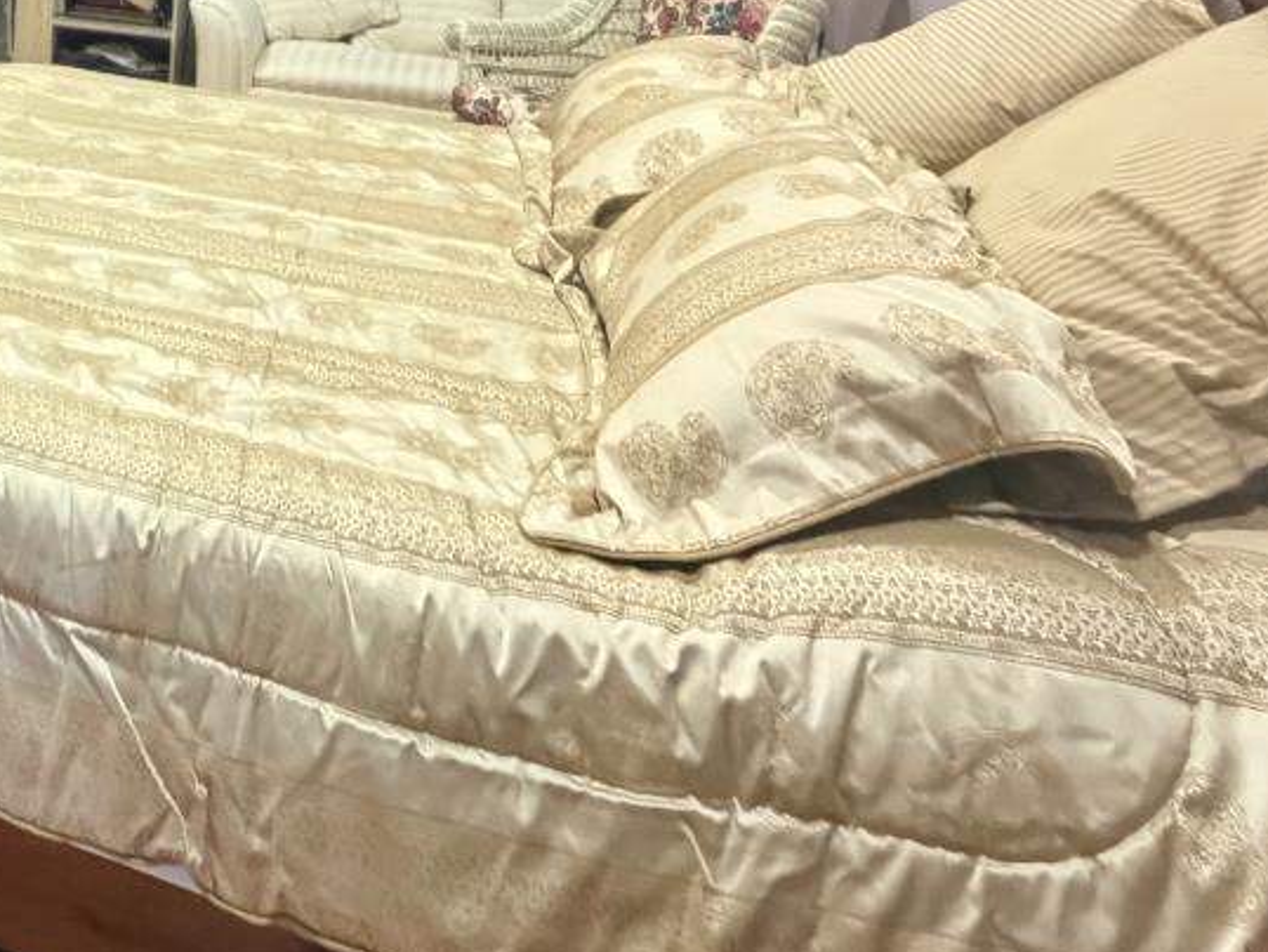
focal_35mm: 39
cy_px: -159
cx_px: -172
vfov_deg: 31.5
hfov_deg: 38.4
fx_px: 1429
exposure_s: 1/60
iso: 1250
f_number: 2.2
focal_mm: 2.22
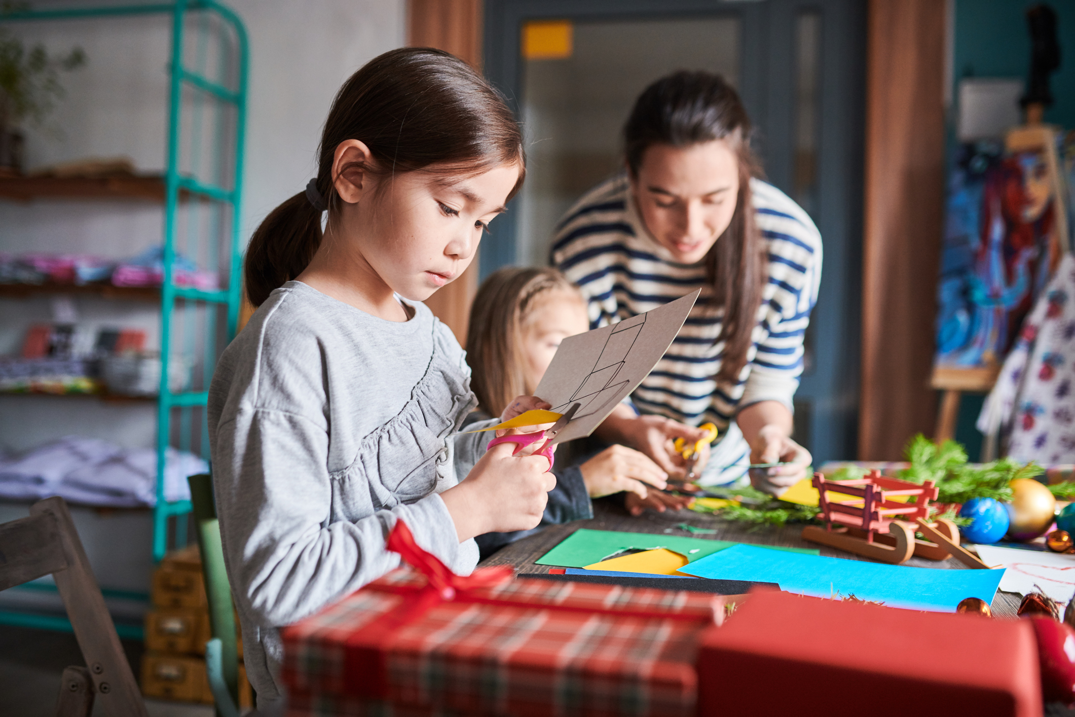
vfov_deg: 37.9
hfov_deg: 54.4
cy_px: 358
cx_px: 538
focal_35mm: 35
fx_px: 1045
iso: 800
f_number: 2.2
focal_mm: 35
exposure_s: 1/125
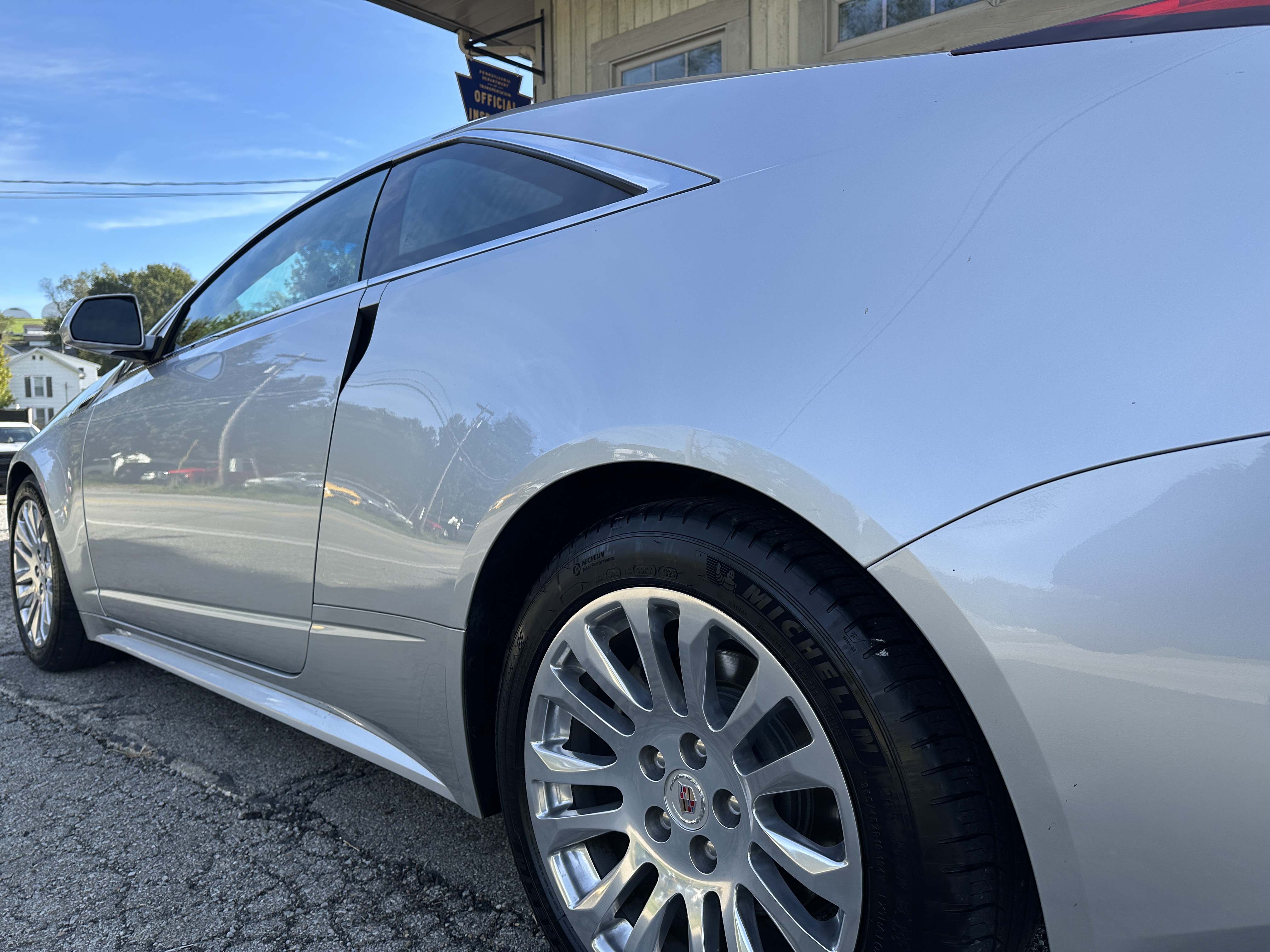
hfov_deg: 71.6
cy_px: 476
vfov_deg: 56.8
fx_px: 881
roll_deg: +0.6
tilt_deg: -4.2
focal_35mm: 24
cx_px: 635
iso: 80
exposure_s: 1/1374
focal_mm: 6.86
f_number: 1.78
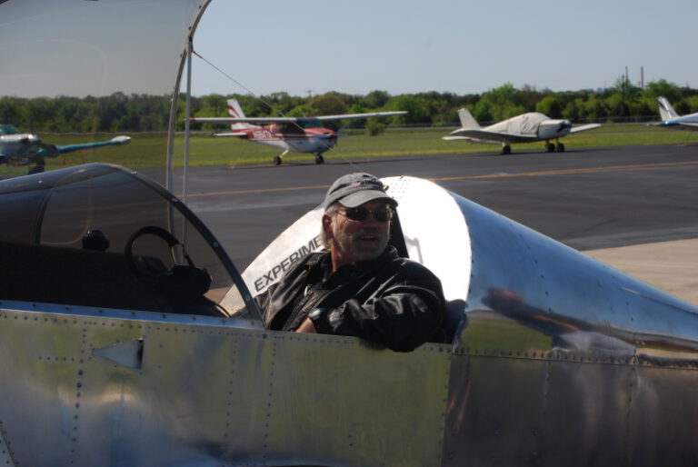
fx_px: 1601
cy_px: 234
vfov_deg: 16.6
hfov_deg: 24.6
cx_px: 349
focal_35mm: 82
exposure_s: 1/200
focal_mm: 55
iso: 100
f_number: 11
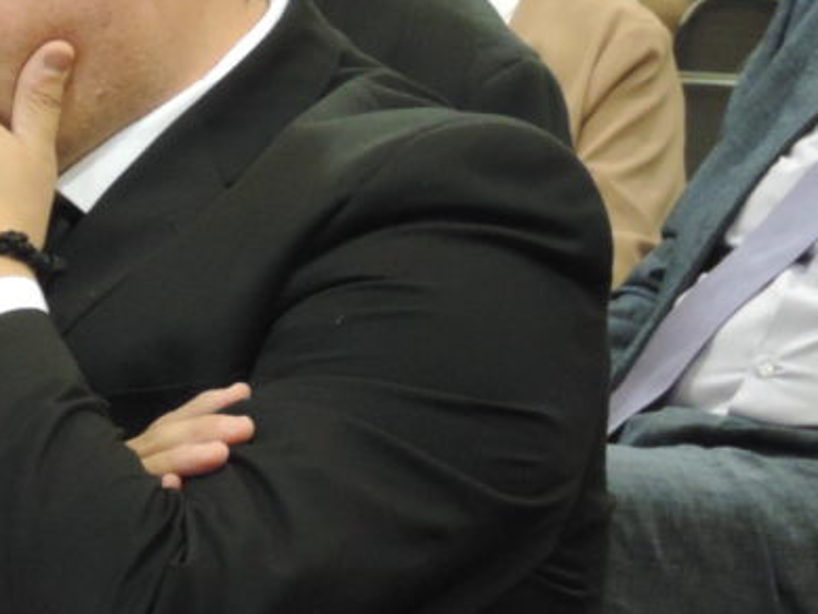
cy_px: 400
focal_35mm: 355
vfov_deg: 4.2
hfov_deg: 5.6
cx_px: -208
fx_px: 8391
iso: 800
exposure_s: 1/13
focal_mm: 24
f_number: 4.3
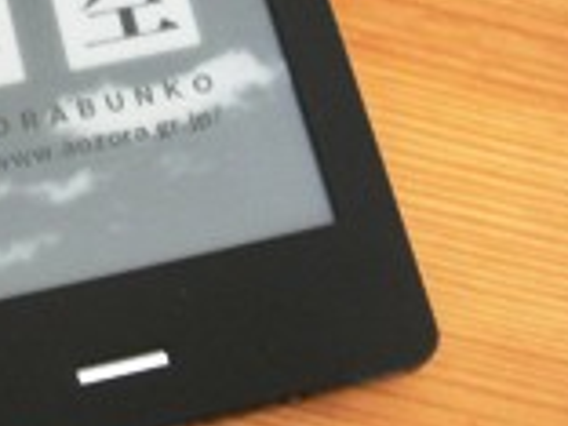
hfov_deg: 22.5
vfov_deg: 17.2
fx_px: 1395
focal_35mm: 85
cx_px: 64
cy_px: 66
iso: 200
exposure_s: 1/3.3
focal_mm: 5.8
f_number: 2.8
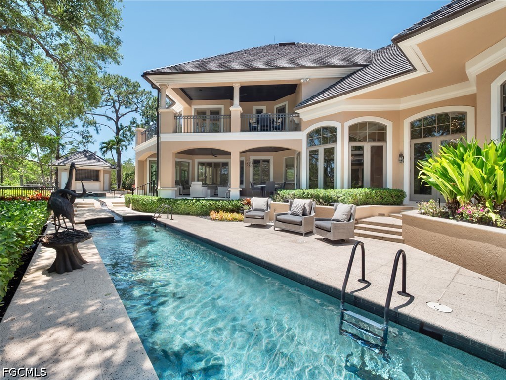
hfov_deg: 102.1
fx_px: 205
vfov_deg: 85.7
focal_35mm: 14
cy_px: 190
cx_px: 253
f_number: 7.1
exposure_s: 1/160
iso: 200
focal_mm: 7
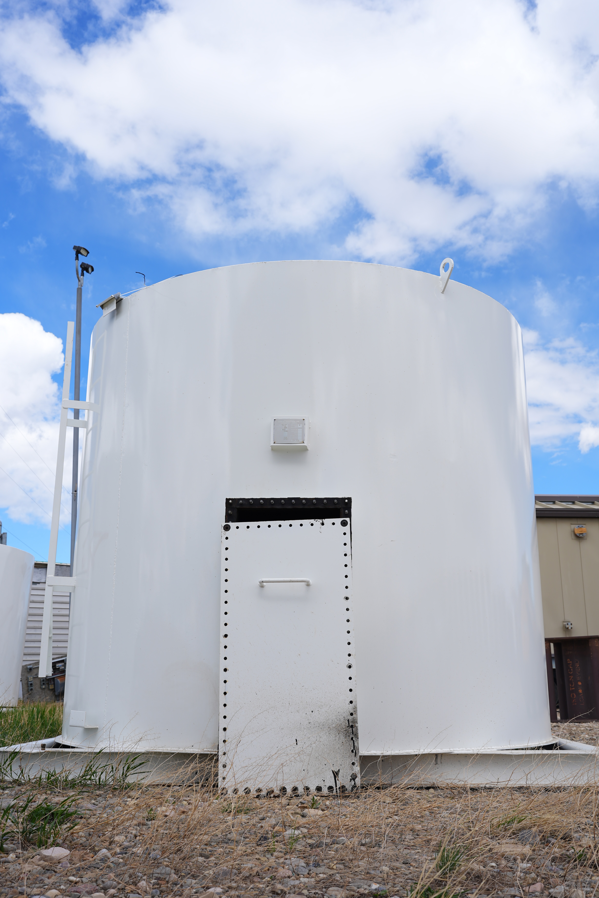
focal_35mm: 35
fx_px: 873
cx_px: 300
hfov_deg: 37.9
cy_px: 449
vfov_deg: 54.4
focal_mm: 35
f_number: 8
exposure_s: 1/250
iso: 100
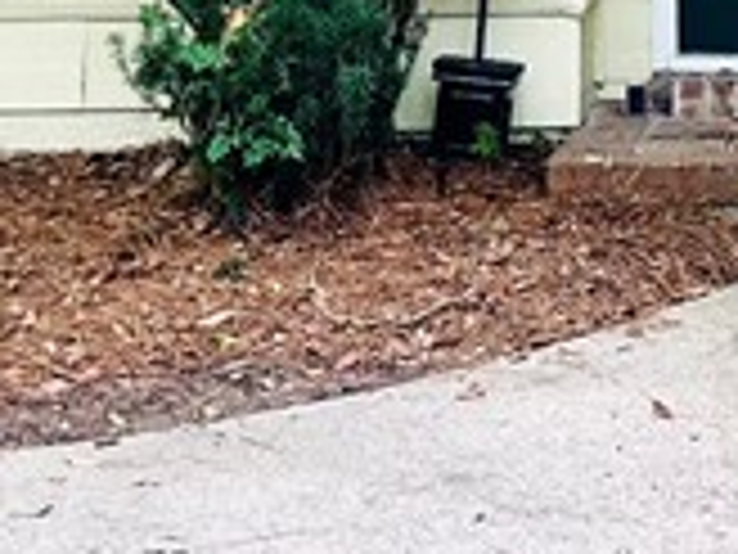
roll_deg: -0.4
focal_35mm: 150
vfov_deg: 9.4
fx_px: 3198
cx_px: 788
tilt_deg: +4.0
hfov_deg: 12.9
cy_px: -423
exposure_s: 1/121
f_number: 1.78
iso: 125
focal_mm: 6.86
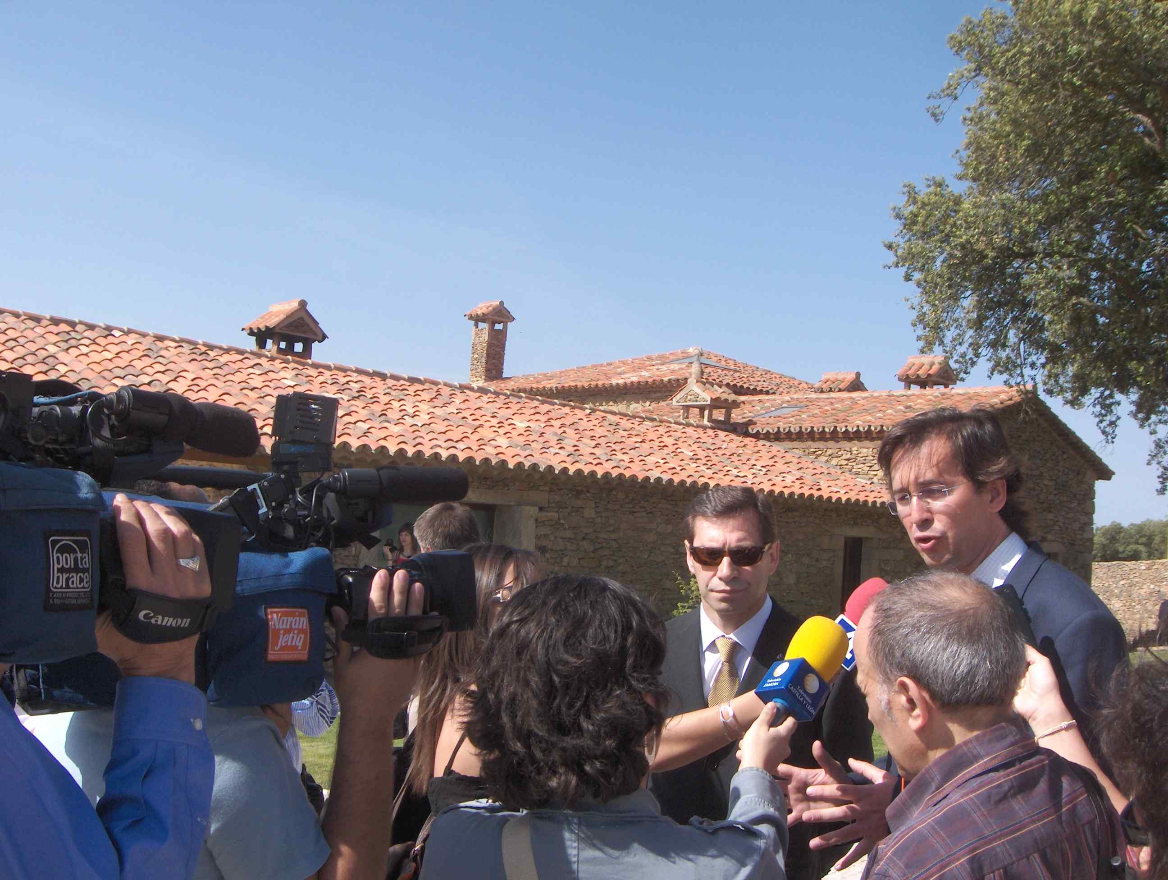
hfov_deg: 47.8
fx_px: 1318
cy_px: 440
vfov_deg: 36.9
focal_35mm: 39
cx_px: 584
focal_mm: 8
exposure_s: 1/662
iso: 100
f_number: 4.8
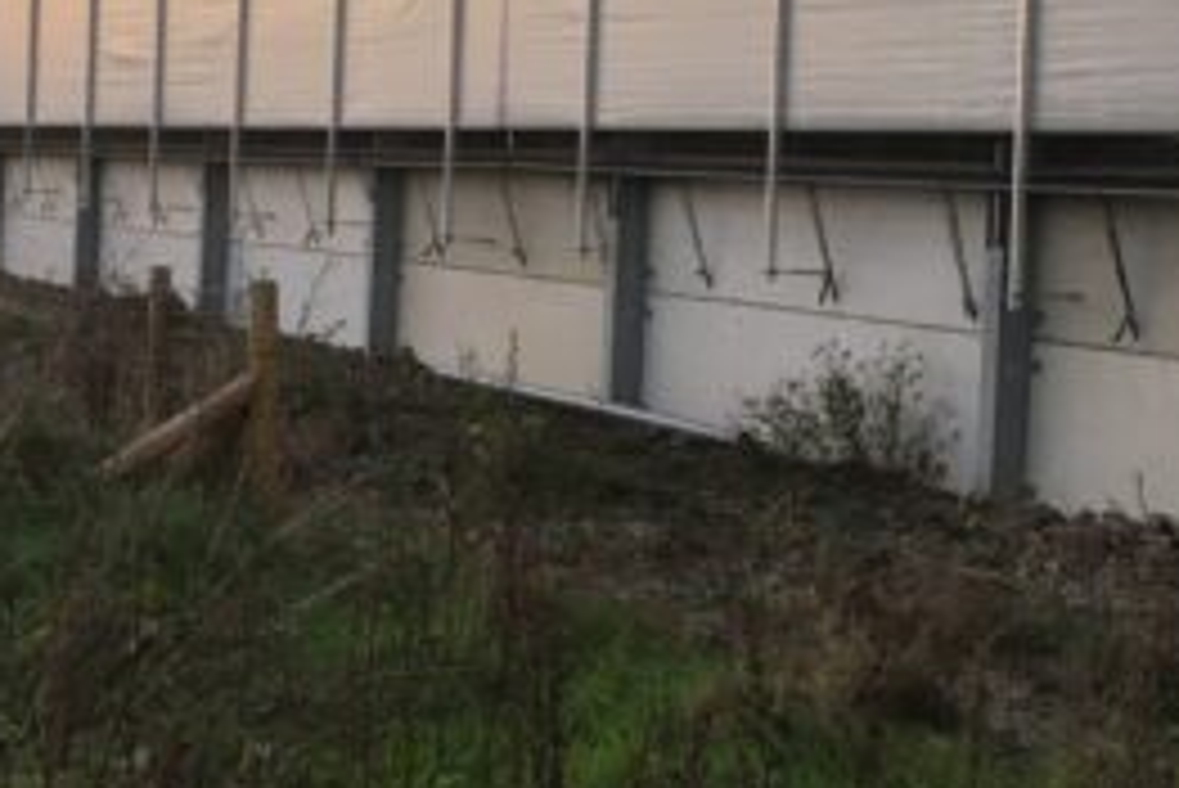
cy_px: 243
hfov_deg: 28.8
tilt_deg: -1.7
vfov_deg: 19.7
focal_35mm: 69
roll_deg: -3.0
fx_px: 2261
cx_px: 868
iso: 25
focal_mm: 4.15
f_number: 2.2
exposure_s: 1/33
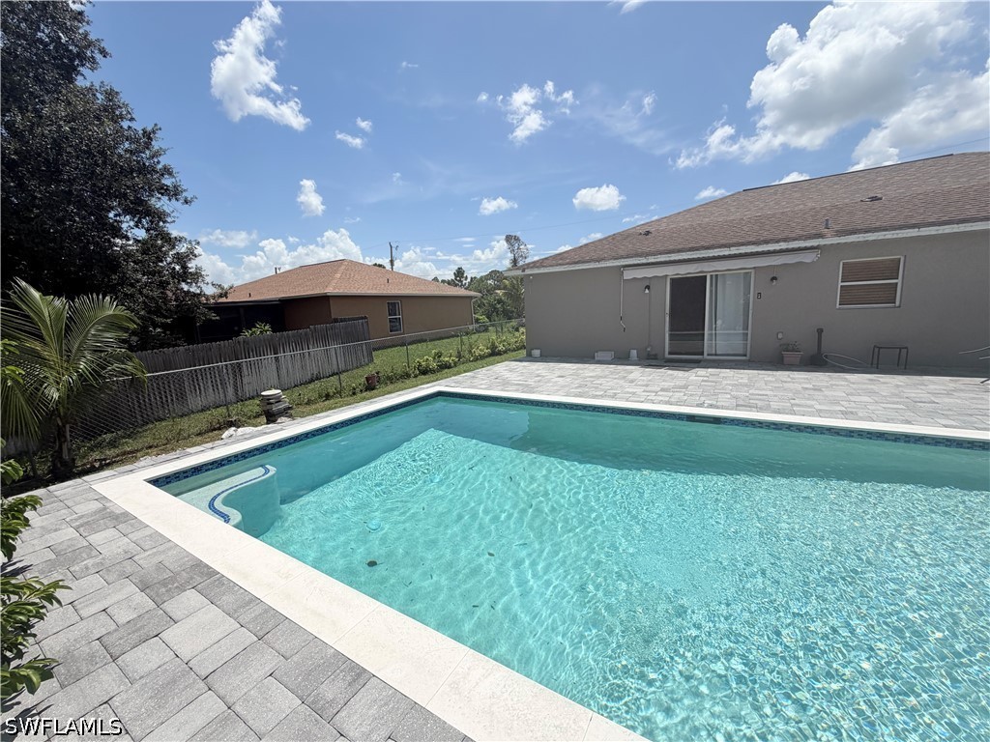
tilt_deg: -9.0
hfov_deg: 102.1
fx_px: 400
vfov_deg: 85.7
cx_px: 495
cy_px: 371
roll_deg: +4.6
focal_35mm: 14
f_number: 2.2
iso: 20
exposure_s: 1/1848
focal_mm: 2.22
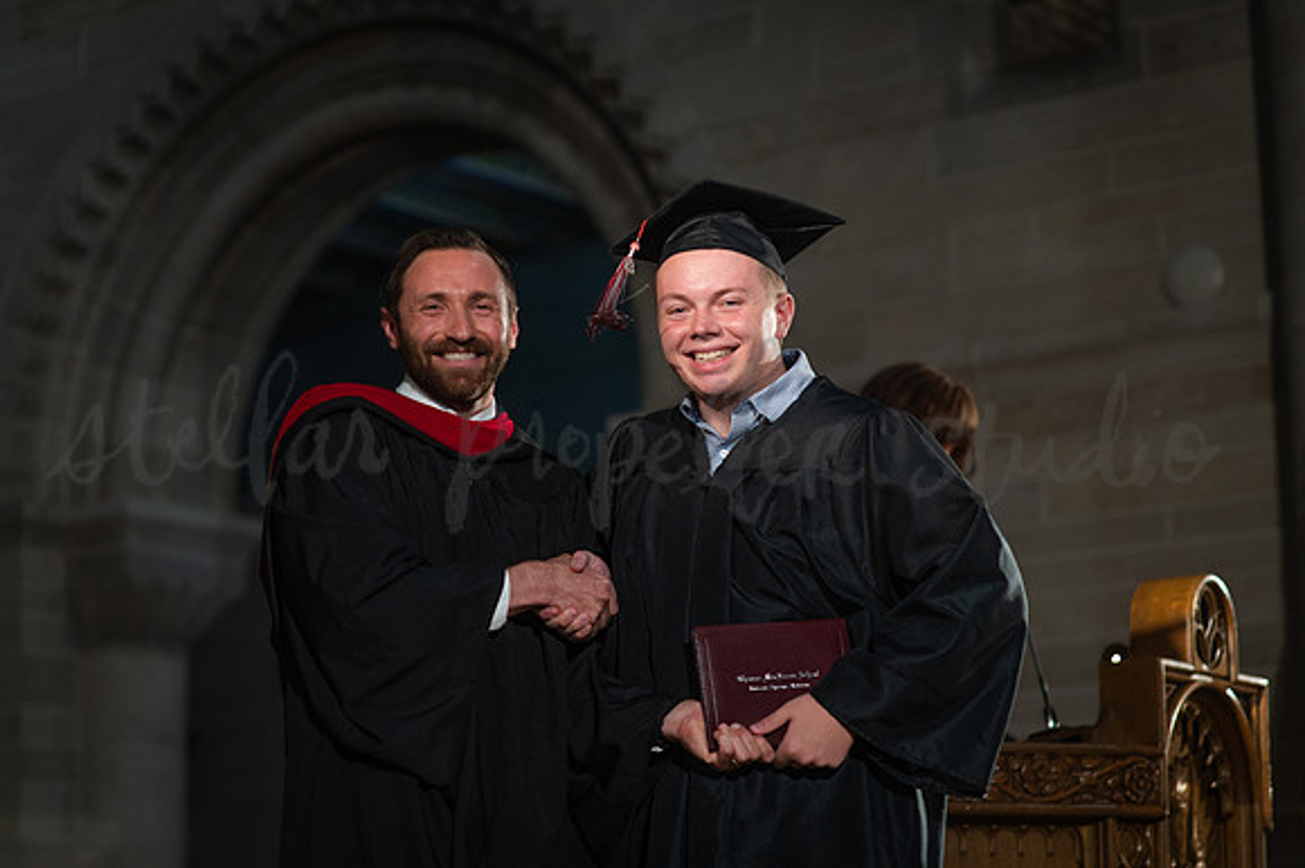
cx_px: 652
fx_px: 3079
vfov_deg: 16.1
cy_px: 434
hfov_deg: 23.9
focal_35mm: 85
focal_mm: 85
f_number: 2.5
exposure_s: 1/320
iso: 1250
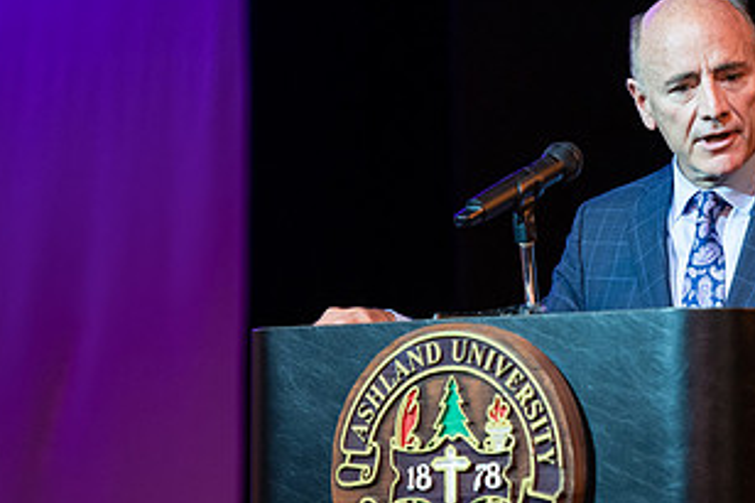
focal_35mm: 311
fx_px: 6519
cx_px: 694
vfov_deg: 4.4
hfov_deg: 6.6
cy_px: 193
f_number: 3.2
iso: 1600
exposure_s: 1/200
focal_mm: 165
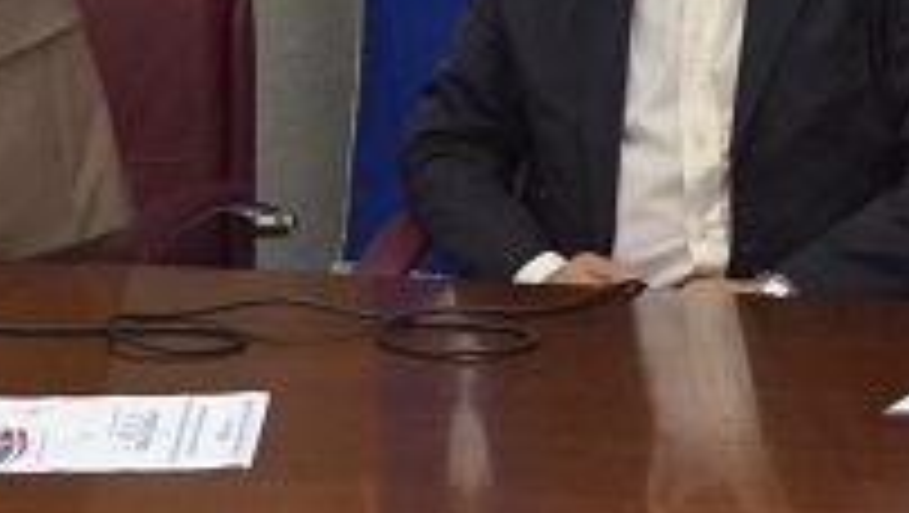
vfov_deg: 4.2
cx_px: -162
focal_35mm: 289
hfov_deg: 7.4
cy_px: -306
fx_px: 6971
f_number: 4.2
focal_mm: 62
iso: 3200
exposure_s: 1/160
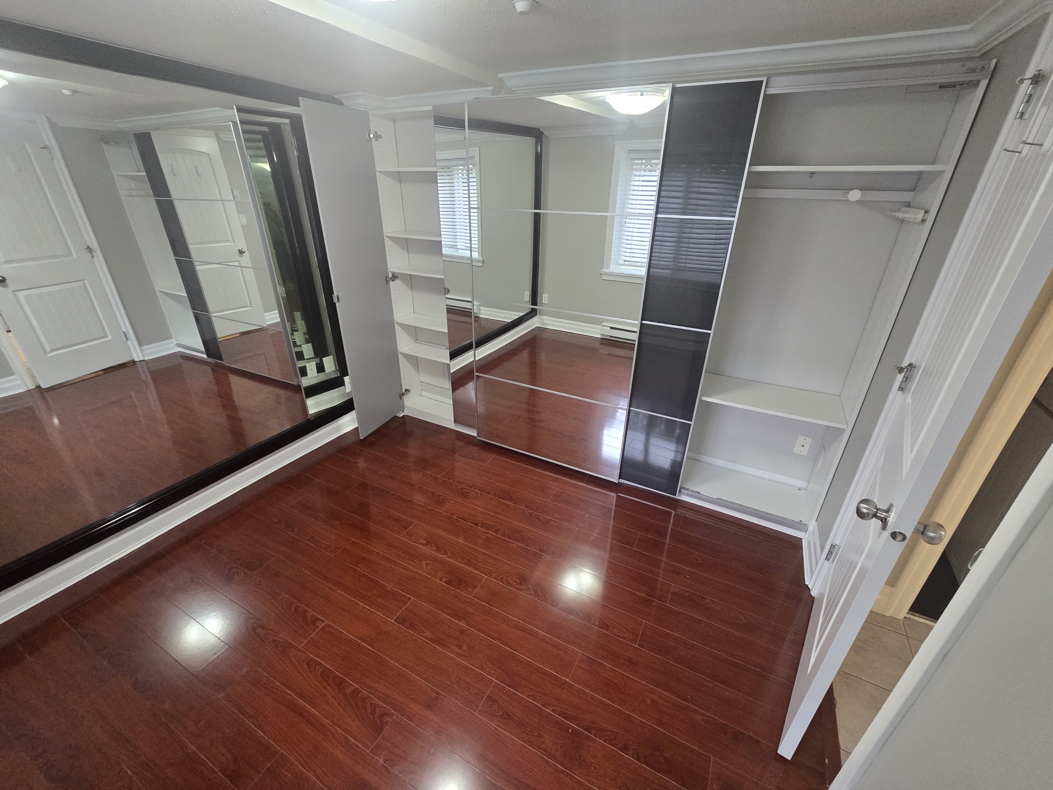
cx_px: 526
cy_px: 395
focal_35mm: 13
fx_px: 395
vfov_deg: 89.9
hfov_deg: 106.2
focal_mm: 2.2
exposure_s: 1/60
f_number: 2.2
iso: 500
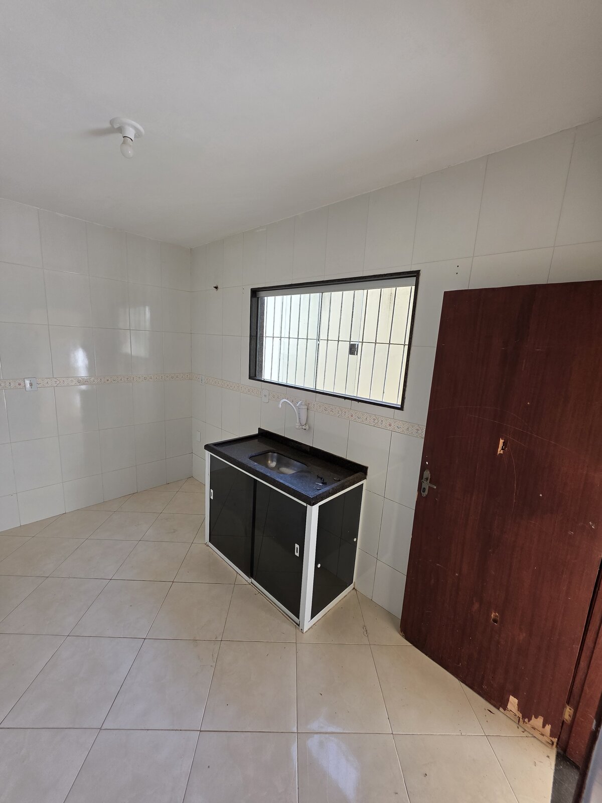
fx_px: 301
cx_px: 301
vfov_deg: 106.2
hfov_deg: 89.9
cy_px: 402
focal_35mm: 13
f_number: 1.9
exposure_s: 1/120
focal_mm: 2.2
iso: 50
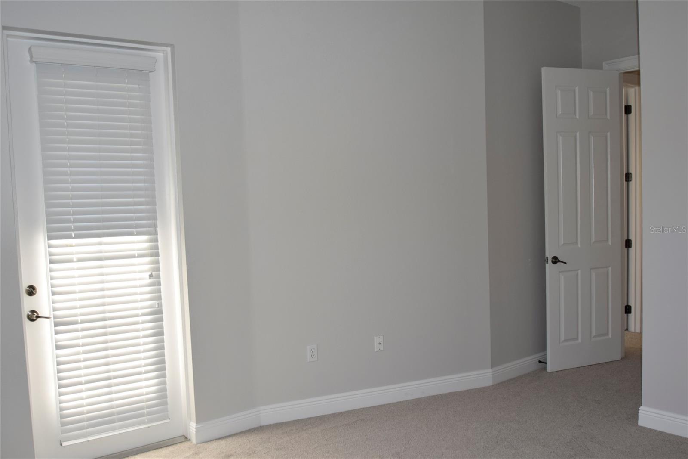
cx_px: 344
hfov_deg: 59.5
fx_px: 602
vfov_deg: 41.7
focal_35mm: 32
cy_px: 230
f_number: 5.6
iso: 450
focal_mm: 21
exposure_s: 1/125
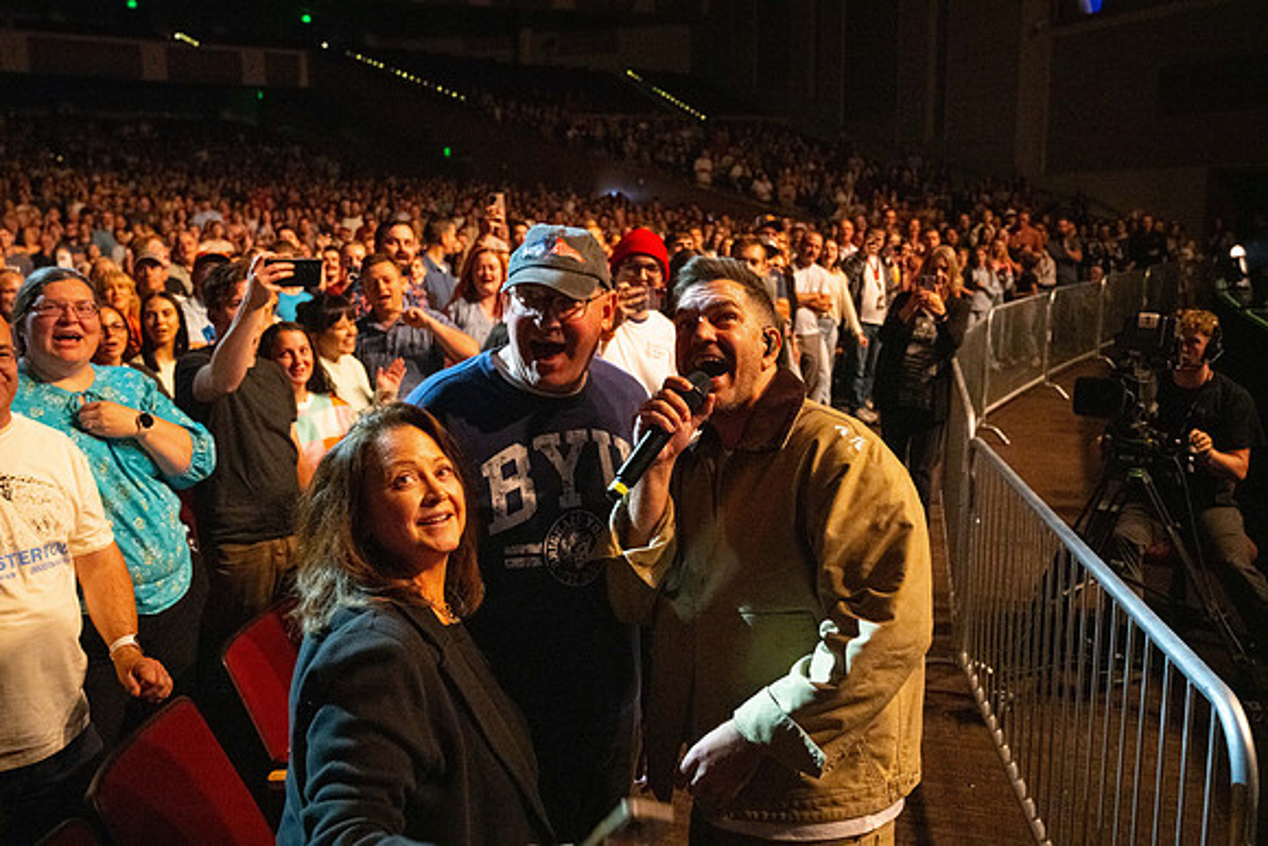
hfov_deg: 59.5
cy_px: 423
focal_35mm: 32
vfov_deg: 41.7
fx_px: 1110
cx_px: 634
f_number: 4
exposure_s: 1/125
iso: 6400
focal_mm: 31.5
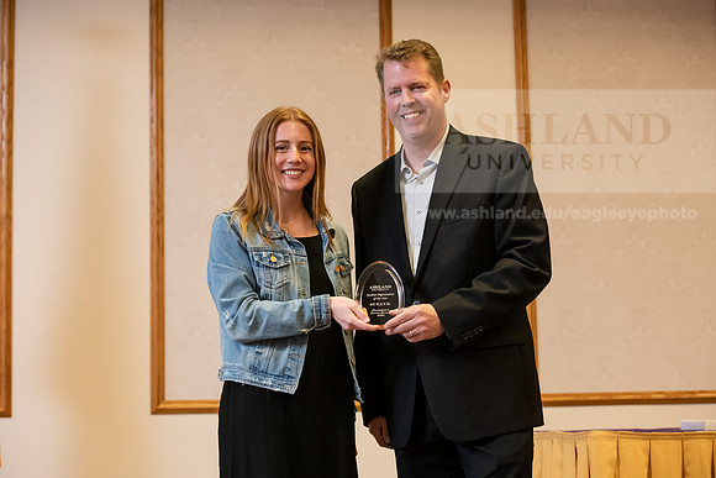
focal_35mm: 75
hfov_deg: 27.0
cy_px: 239
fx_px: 1492
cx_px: 358
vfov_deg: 18.2
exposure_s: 1/200
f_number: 5
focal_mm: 75
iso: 2500
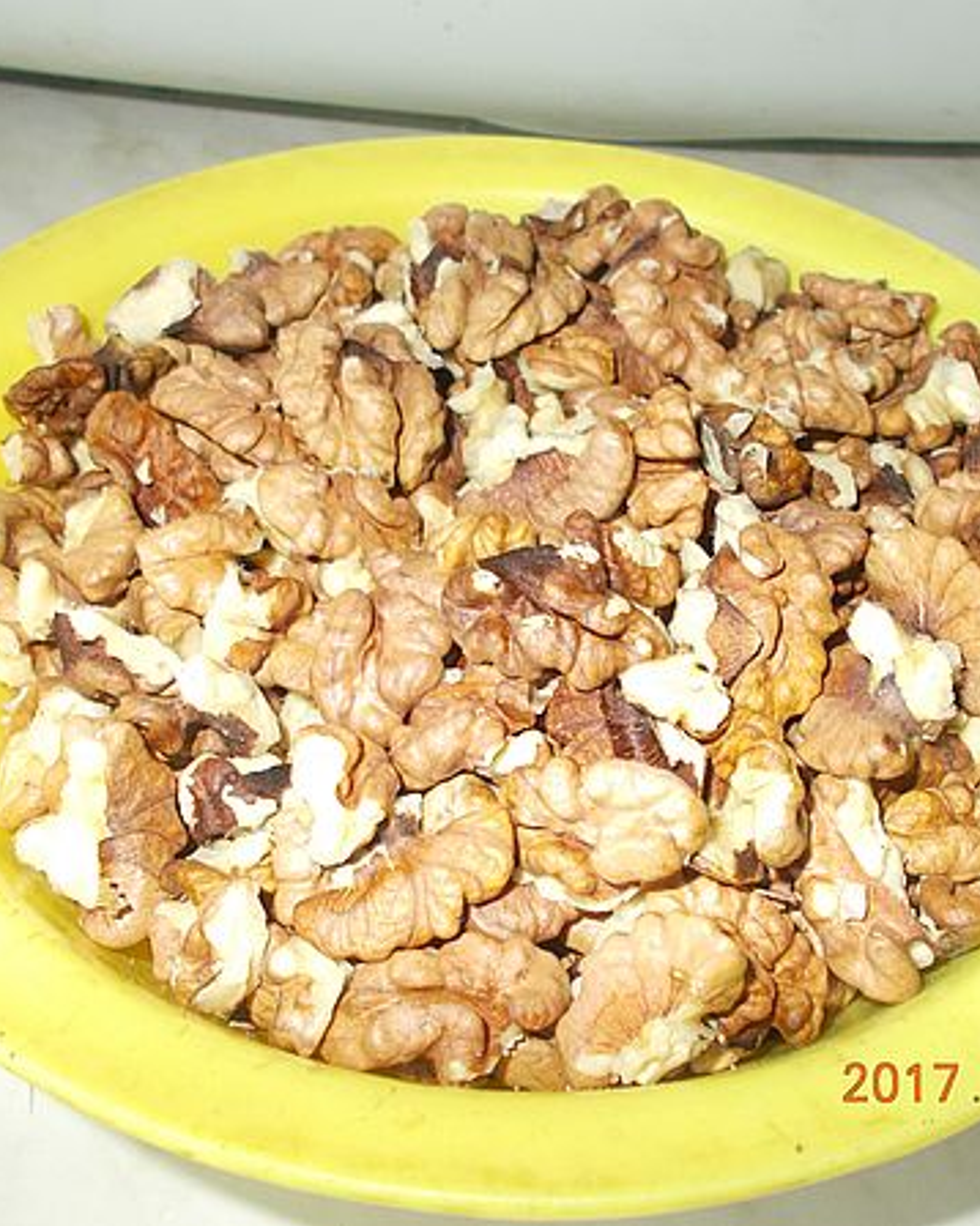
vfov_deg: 52.9
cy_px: 613
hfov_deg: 43.1
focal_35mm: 34
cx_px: 586
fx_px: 1234
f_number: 3.2
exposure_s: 1/25
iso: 200
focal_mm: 4.6
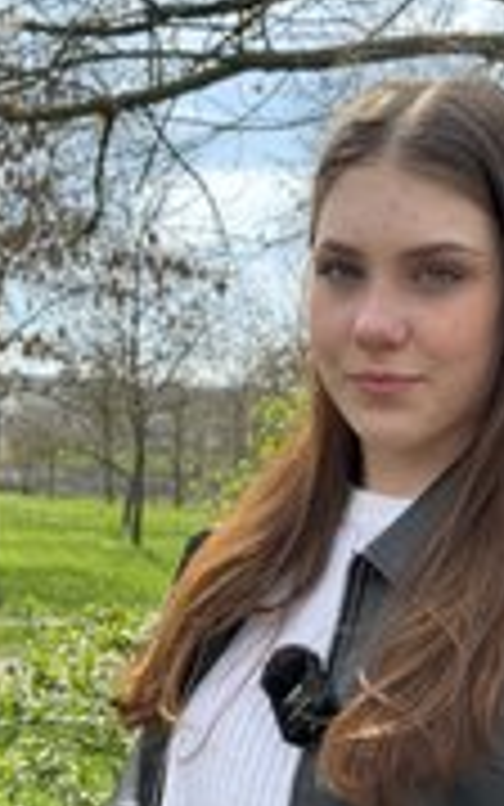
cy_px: 563
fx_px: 1252
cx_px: 274
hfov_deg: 22.8
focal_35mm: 57
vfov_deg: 35.2
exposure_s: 1/1869
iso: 80
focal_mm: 6.86
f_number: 1.78
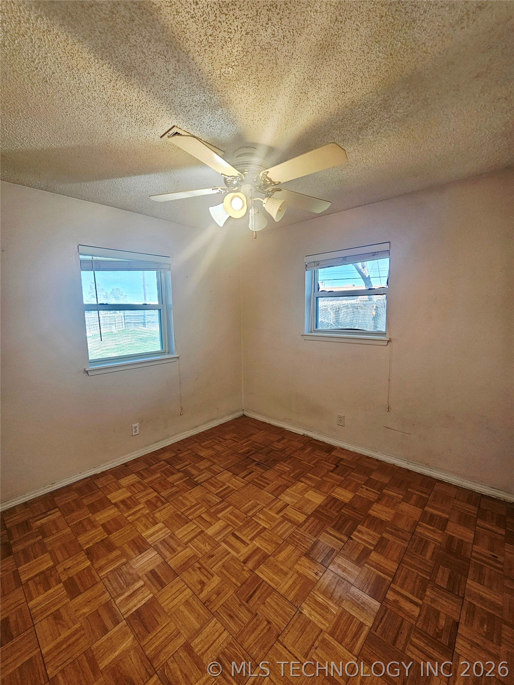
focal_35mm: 13
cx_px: 257
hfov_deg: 89.9
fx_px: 257
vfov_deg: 106.2
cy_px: 342
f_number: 2.2
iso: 125
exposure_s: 1/60.2
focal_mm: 2.2
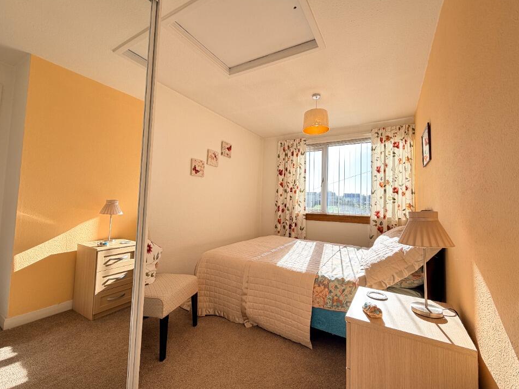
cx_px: 266
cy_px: 193
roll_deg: -1.5
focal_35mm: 15
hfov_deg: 98.2
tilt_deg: +4.0
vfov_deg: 81.7
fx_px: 225
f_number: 2.2
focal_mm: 2.22
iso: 40
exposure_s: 1/166
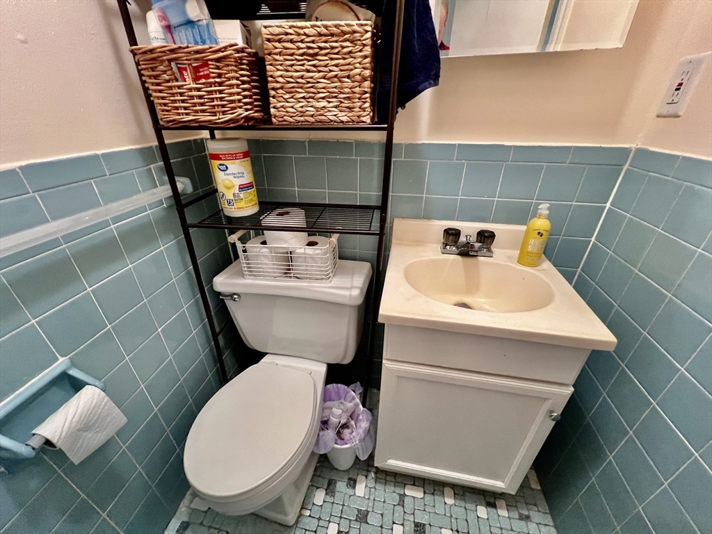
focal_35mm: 13
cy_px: 267
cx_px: 356
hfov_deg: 106.2
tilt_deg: -29.4
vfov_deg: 89.9
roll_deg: +0.6
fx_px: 267
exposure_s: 1/60
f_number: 1.8
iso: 500
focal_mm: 1.57
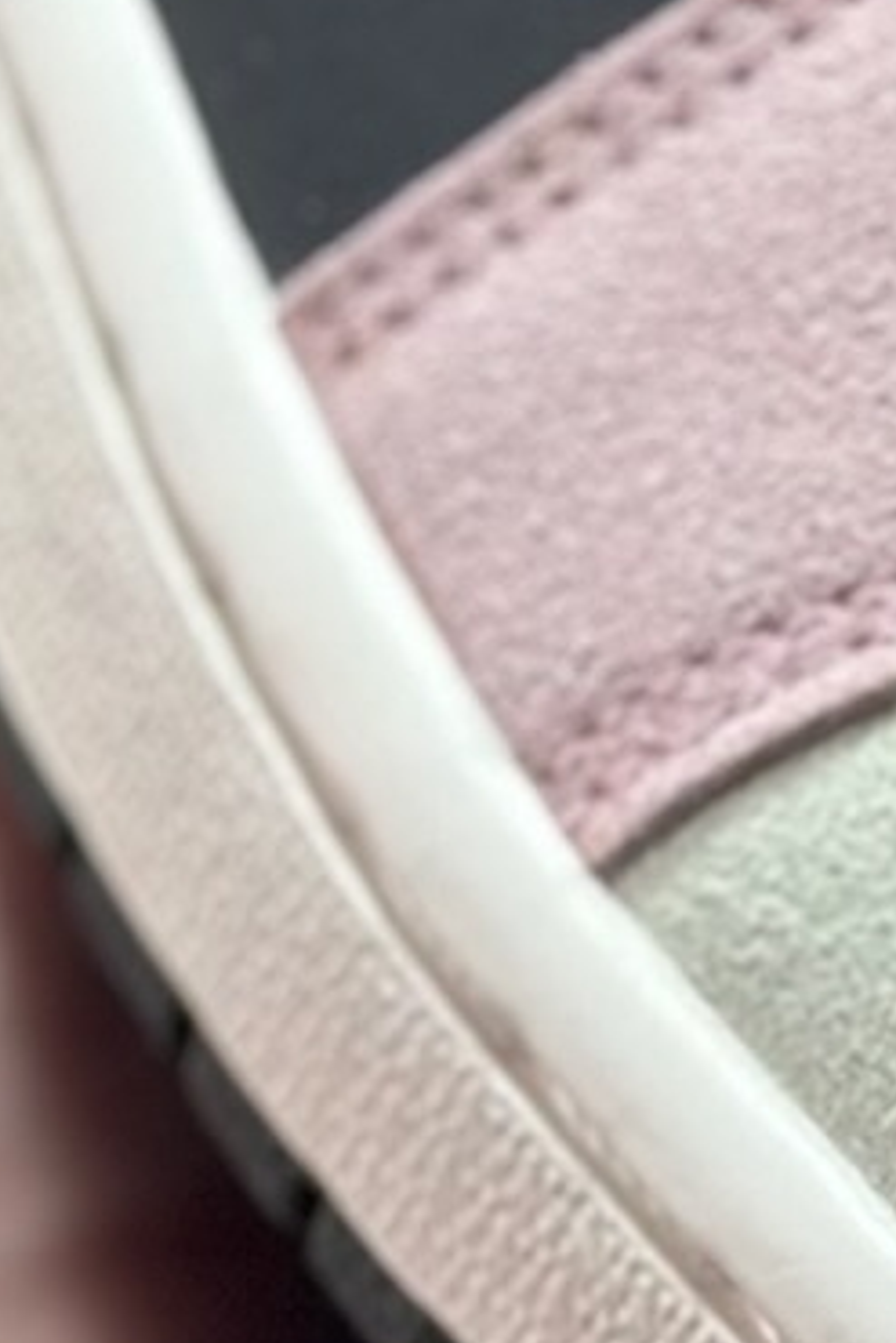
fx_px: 10294
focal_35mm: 276
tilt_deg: -55.8
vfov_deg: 7.4
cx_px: 1582
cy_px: -54
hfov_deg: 4.9
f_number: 1.78
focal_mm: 6.86
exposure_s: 1/823
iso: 80
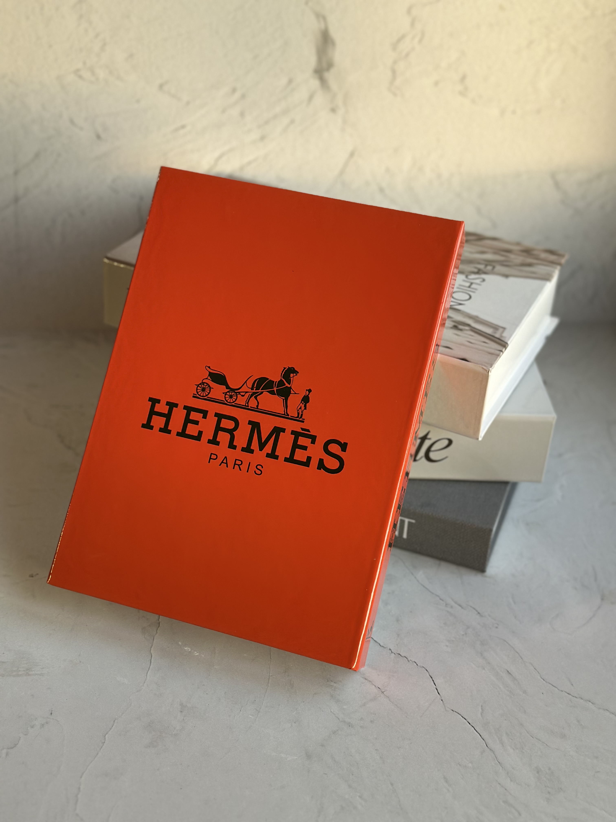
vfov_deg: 39.7
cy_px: 411
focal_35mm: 48
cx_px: 308
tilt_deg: -34.7
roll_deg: -3.9
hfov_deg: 30.3
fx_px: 1139
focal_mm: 6.86
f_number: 1.78
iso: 200
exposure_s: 1/60
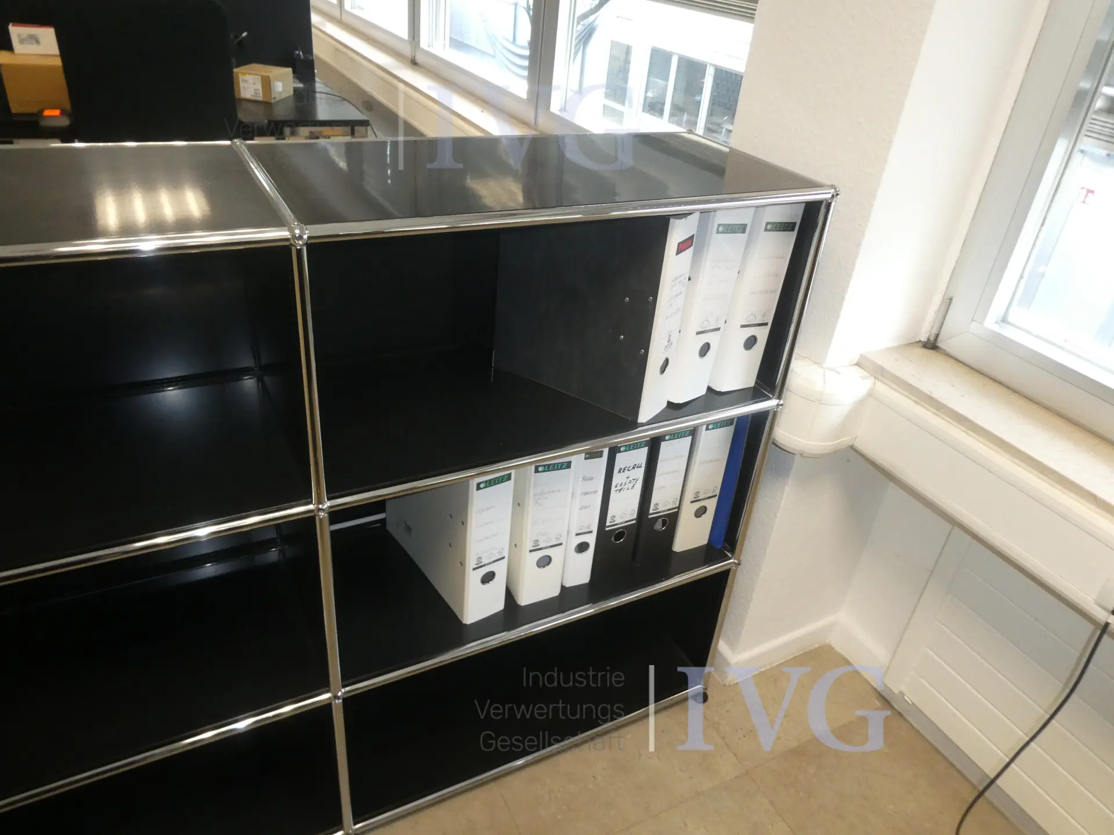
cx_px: 557
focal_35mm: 24
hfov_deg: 71.6
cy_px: 418
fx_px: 772
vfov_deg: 56.8
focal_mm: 4.3
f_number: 3.3
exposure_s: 1/60
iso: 500
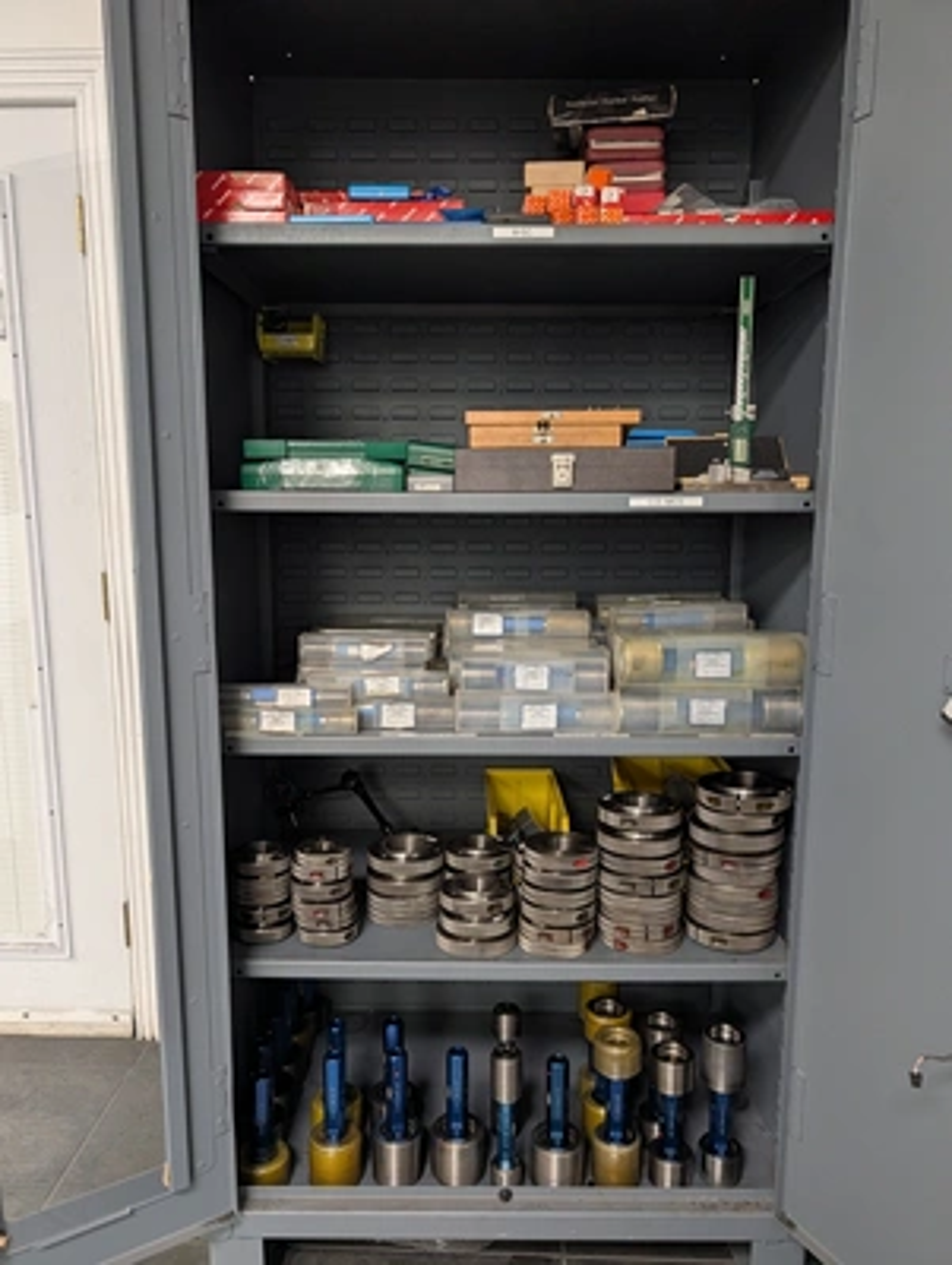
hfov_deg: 56.9
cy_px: 632
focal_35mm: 24
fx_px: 878
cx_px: 476
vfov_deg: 71.5
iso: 573
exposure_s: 1/120
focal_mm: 6.9
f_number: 1.68
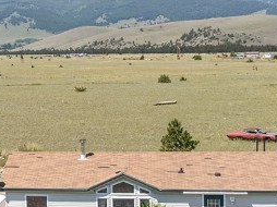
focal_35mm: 97
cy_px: 122
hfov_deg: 19.2
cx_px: -49
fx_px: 775
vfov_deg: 15.2
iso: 100
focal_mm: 12.29
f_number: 2.8
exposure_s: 1/160
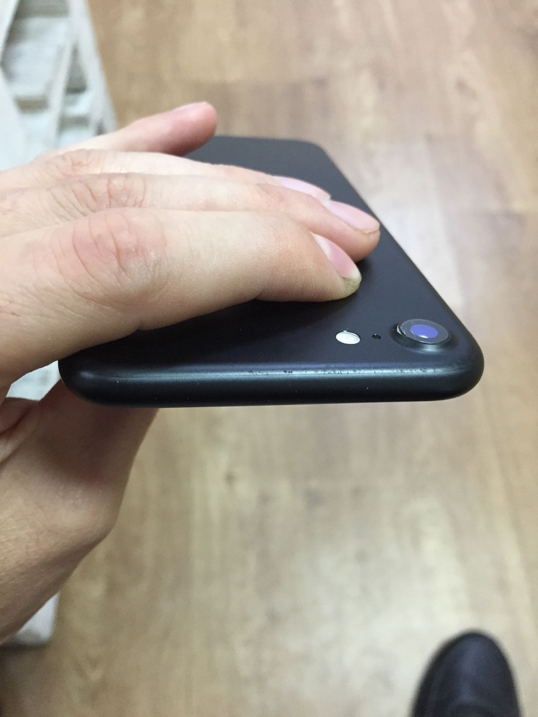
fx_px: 601
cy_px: 358
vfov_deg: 61.7
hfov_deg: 48.2
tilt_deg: -60.3
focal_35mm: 29
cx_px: 269
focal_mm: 4.15
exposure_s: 1/33
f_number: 2.2
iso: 250
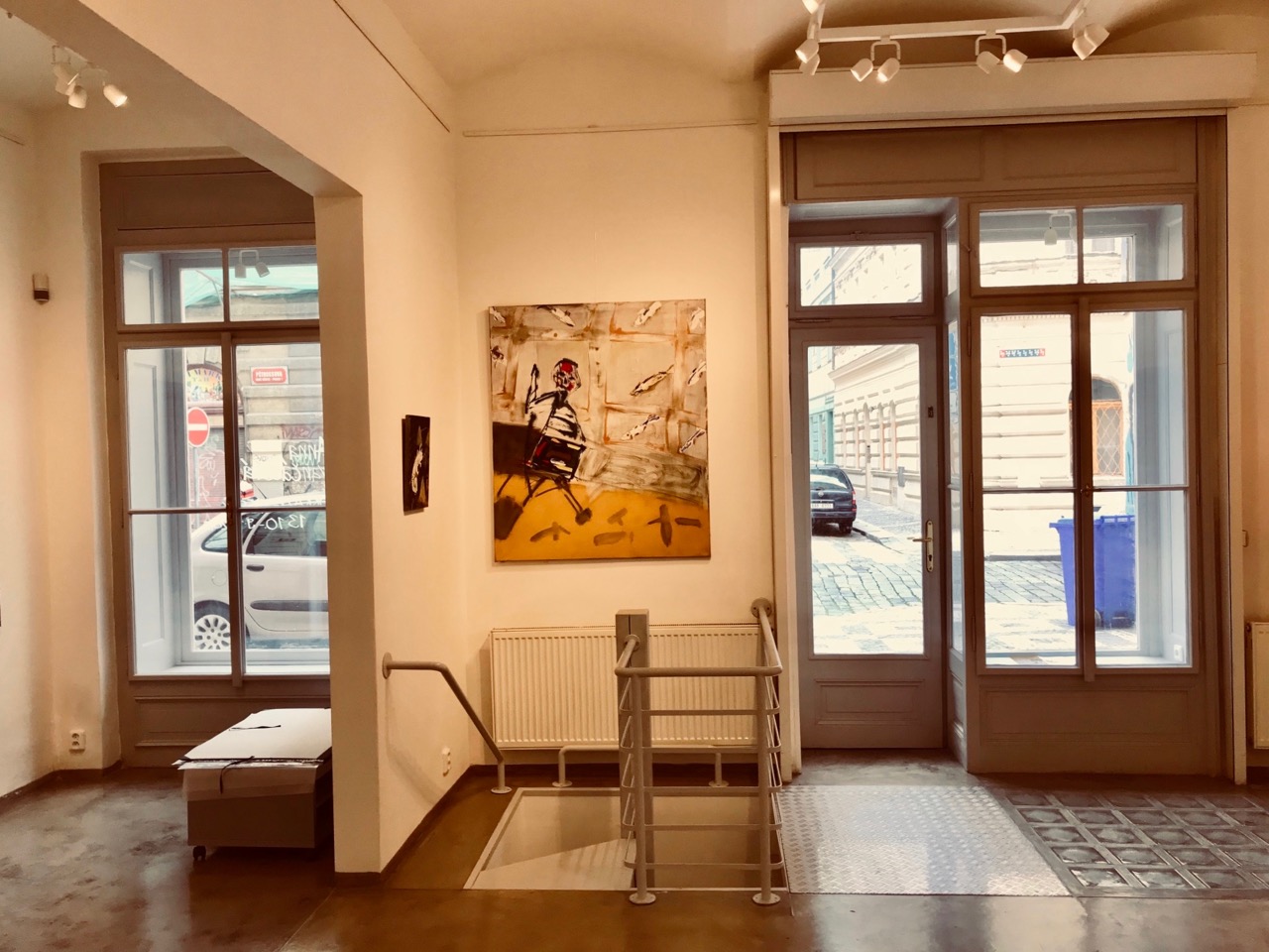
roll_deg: +2.0
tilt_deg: -1.2
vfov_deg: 49.7
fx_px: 1026
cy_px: 476
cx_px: 634
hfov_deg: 63.4
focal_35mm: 28
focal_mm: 3.99
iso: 32
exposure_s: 1/100
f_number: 1.8
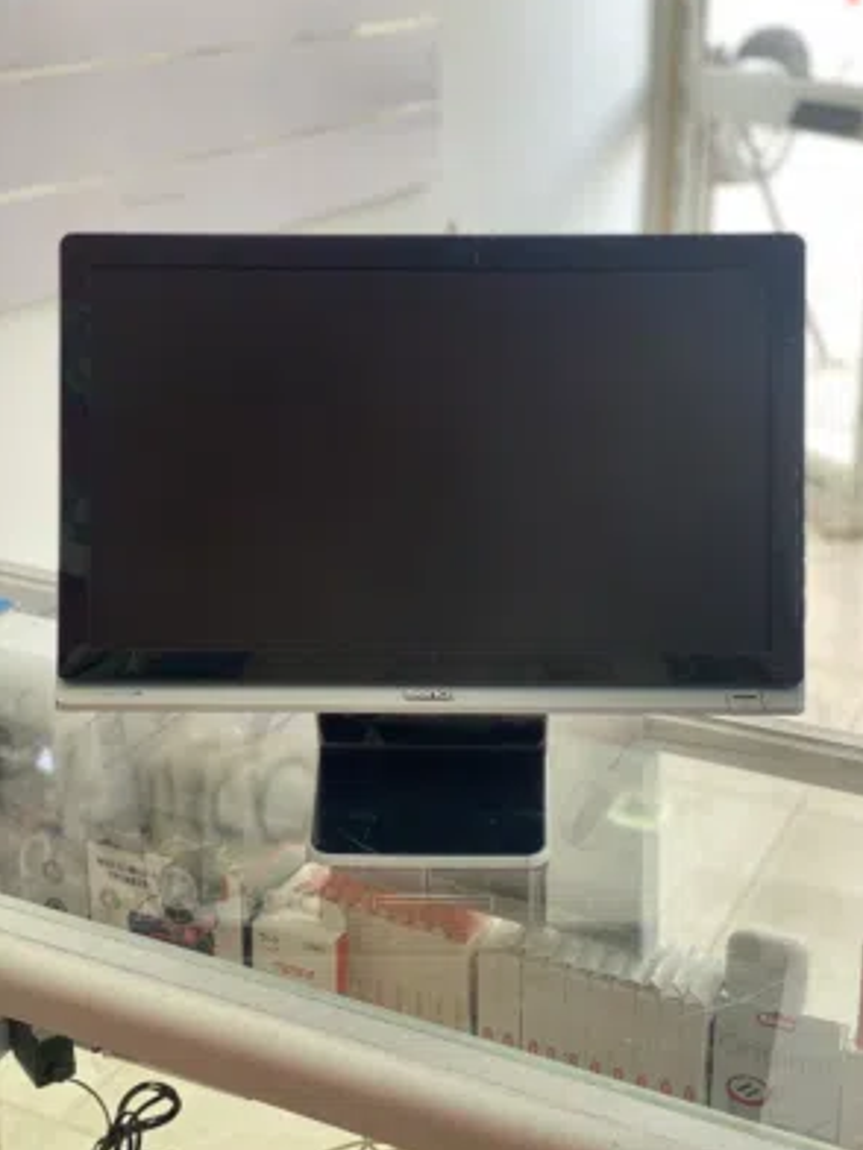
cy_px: 569
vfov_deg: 36.2
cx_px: 437
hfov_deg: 27.5
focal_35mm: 53
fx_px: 1762
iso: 125
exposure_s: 1/100
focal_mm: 6
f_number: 2
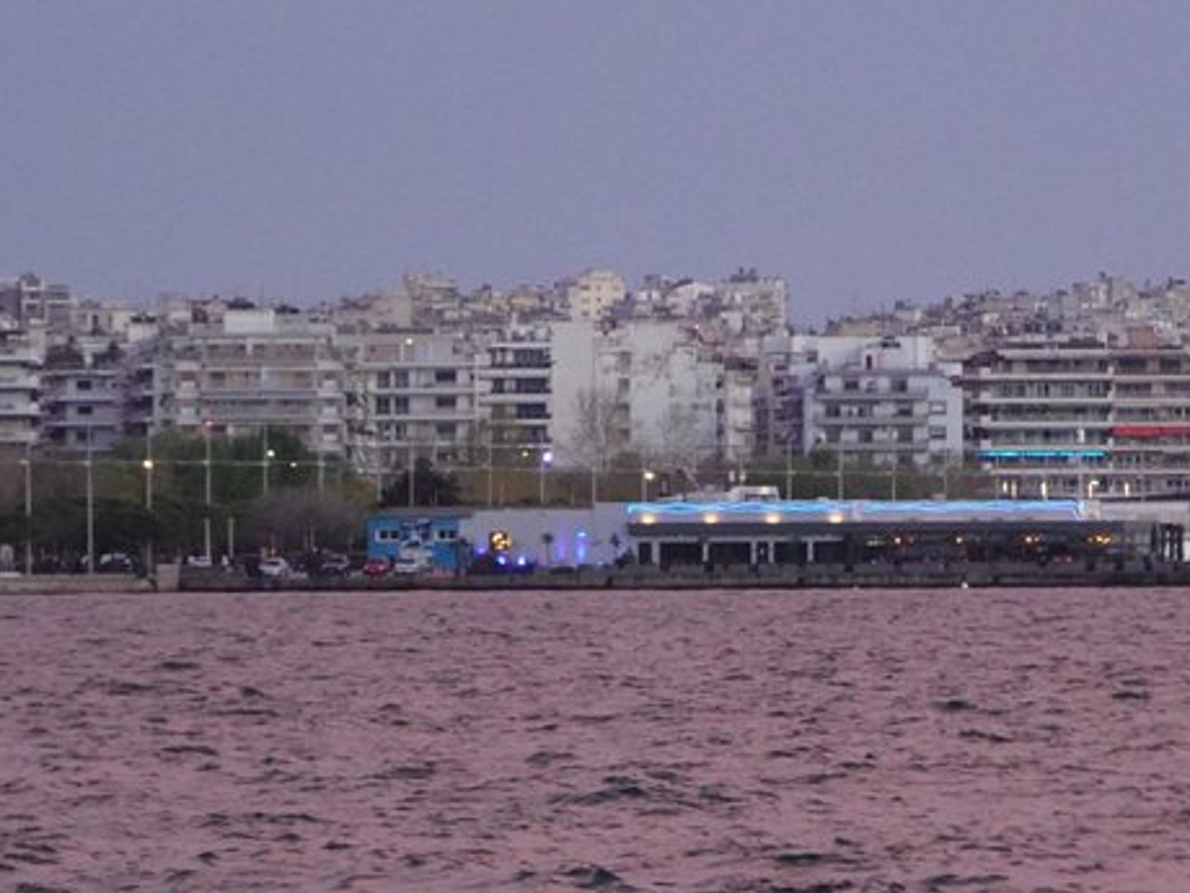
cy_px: 388
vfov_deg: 2.6
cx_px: 843
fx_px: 19973
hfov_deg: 3.4
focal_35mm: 581
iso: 800
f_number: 6.3
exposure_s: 1/40
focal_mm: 54.2
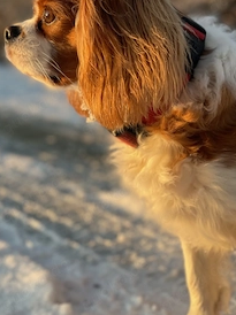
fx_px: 692
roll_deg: +1.6
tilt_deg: -4.5
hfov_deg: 19.3
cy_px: 126
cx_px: 77
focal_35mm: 76
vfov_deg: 25.6
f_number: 2
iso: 32
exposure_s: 1/122
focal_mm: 6
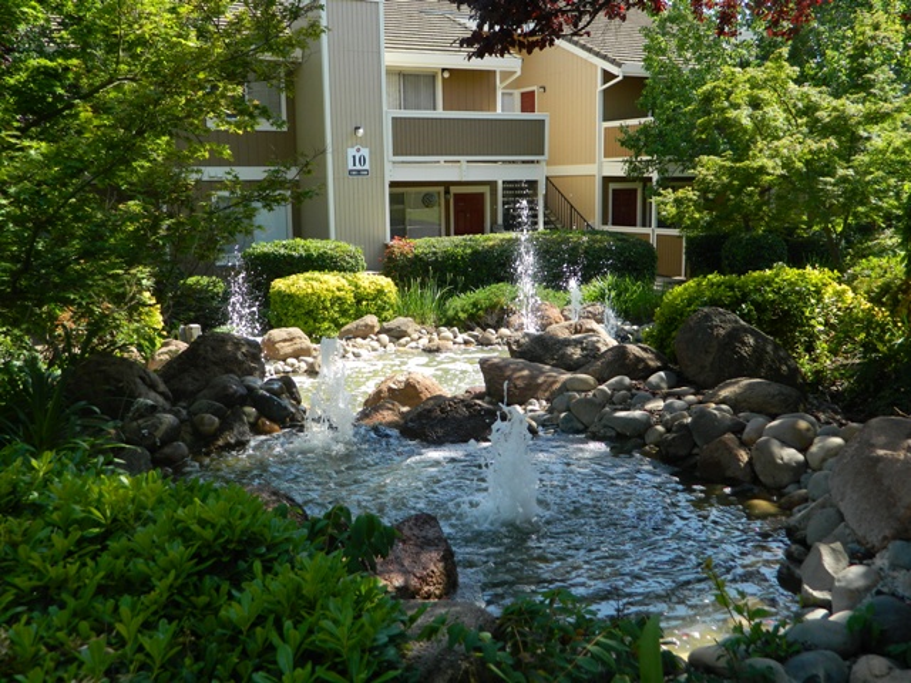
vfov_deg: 40.7
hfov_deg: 52.6
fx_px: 921
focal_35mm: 35
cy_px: 342
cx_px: 456
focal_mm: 6.2
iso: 100
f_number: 3.3
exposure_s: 1/320
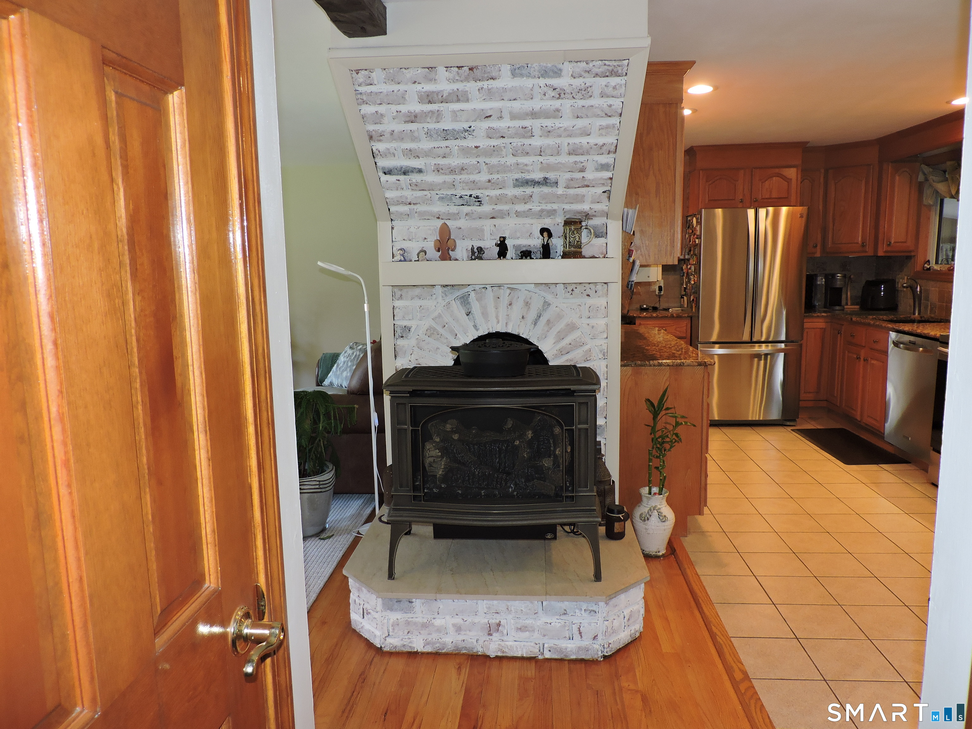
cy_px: 364
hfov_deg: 71.6
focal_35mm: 24
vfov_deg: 56.8
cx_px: 486
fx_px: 674
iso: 200
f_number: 3
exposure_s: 1/30
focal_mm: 4.3
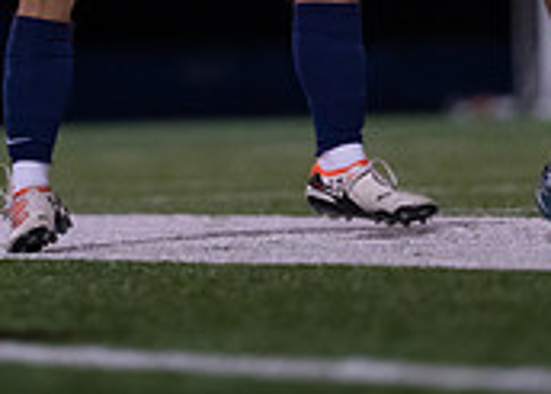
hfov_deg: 2.9
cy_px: -216
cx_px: 119
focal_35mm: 688
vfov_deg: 2.1
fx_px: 10771
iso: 2500
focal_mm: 188
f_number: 2.8
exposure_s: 1/1000
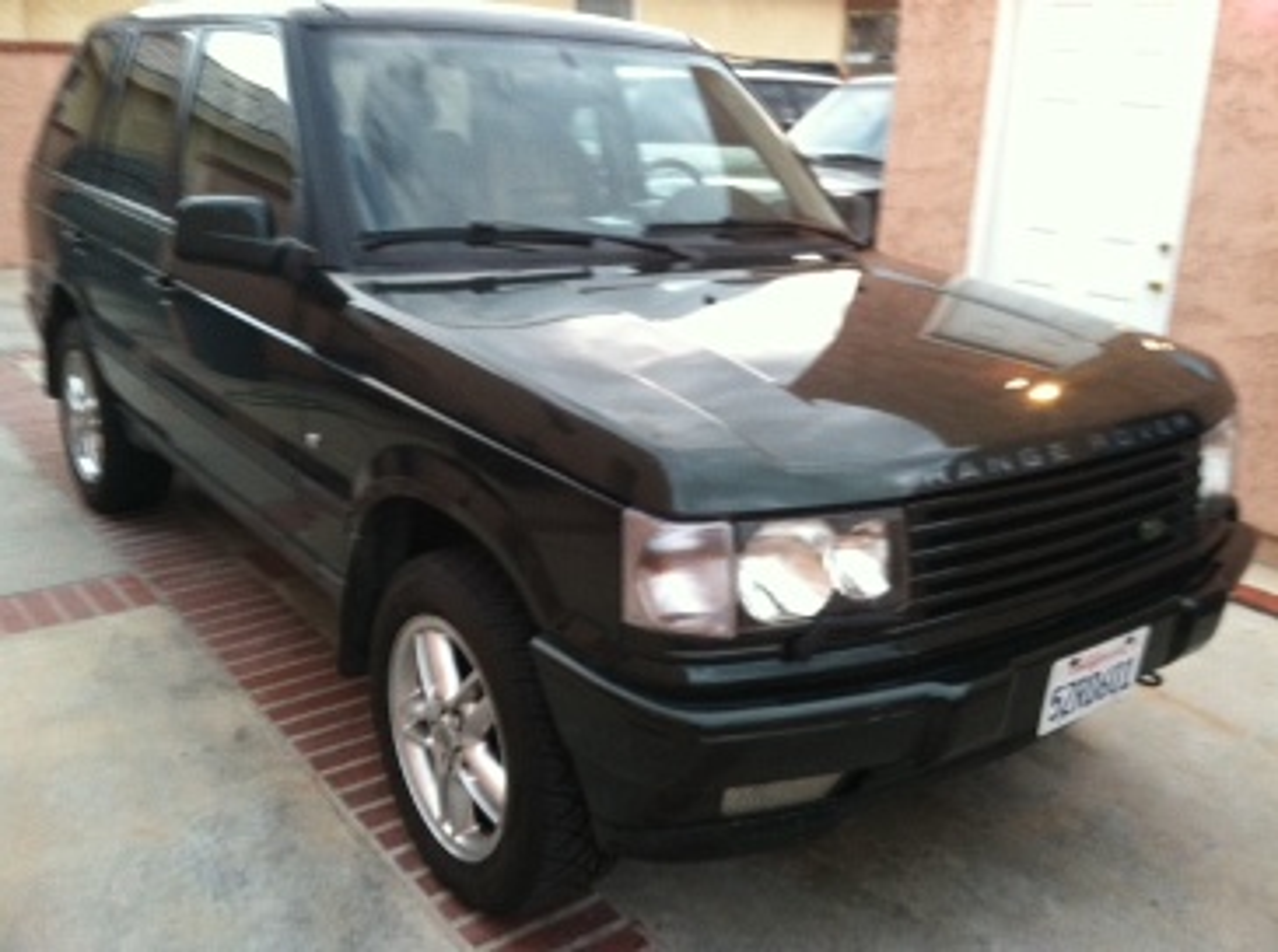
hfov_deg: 52.7
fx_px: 1289
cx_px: 639
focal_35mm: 35
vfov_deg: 40.5
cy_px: 476
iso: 200
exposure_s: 1/15
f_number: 2.8
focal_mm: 3.85
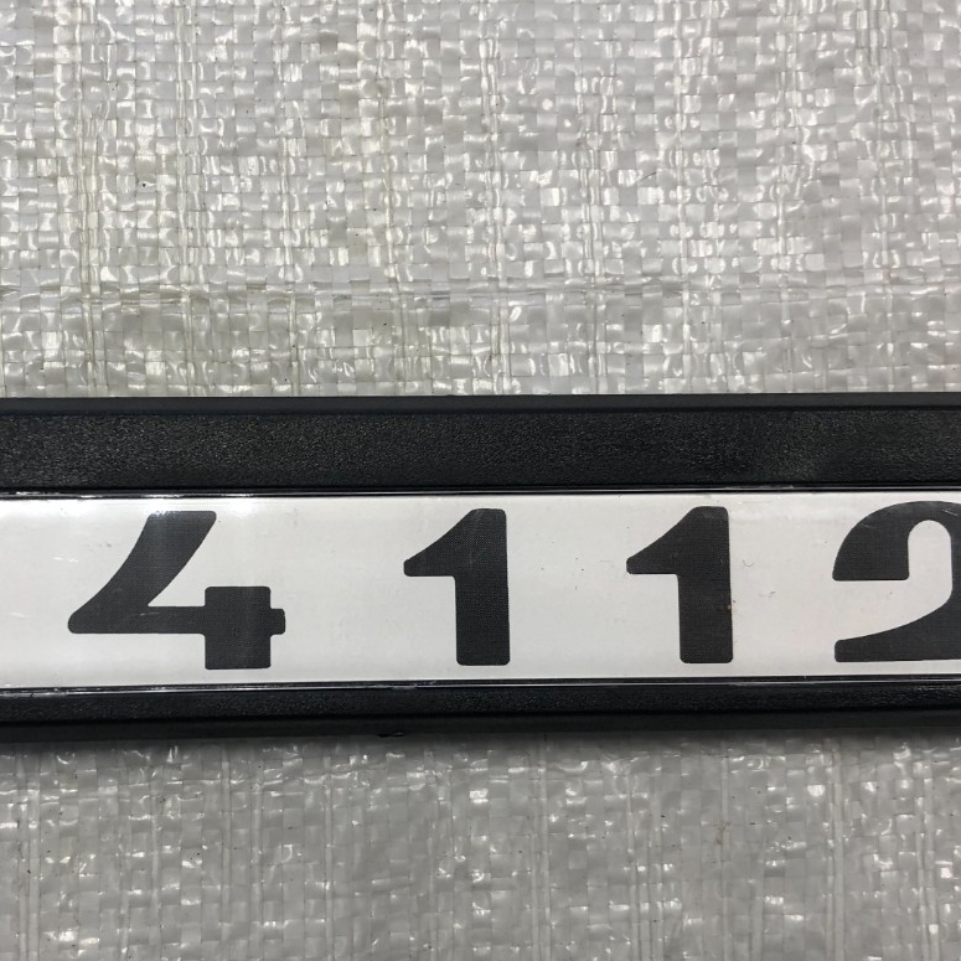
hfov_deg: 36.6
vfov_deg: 36.8
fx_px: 1445
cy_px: 527
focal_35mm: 46
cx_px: 356
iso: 20
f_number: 1.8
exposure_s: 1/50
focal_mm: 4
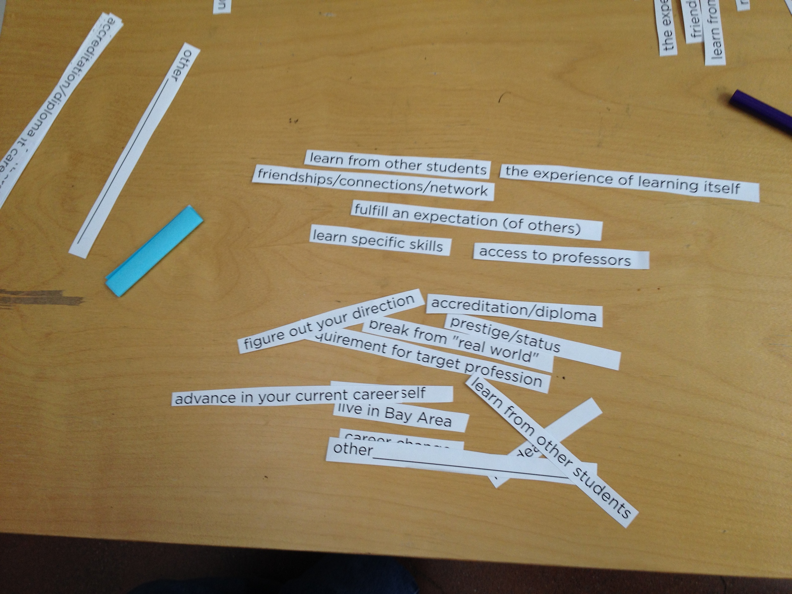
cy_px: 297
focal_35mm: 35
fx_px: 801
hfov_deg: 52.6
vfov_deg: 40.7
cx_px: 396
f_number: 2.4
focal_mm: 4.28
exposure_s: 1/40
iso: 50
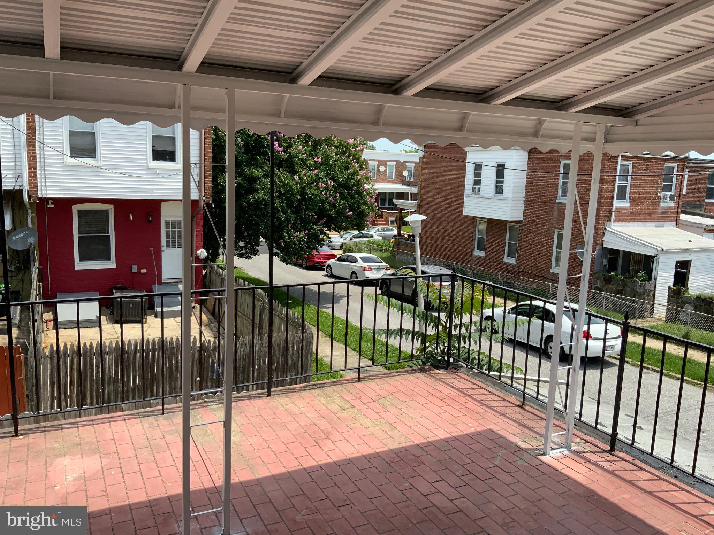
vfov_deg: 48.2
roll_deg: -2.7
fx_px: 598
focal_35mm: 29
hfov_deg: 61.7
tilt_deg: -9.0
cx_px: 357
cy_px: 268
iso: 16
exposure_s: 1/1311
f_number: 1.8
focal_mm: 3
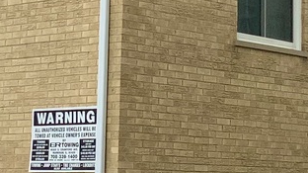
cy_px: 0
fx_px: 1192
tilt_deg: +8.7
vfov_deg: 8.2
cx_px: 219
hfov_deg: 14.7
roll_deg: -1.7
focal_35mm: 146
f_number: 1.8
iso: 16
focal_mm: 3
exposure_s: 1/1786
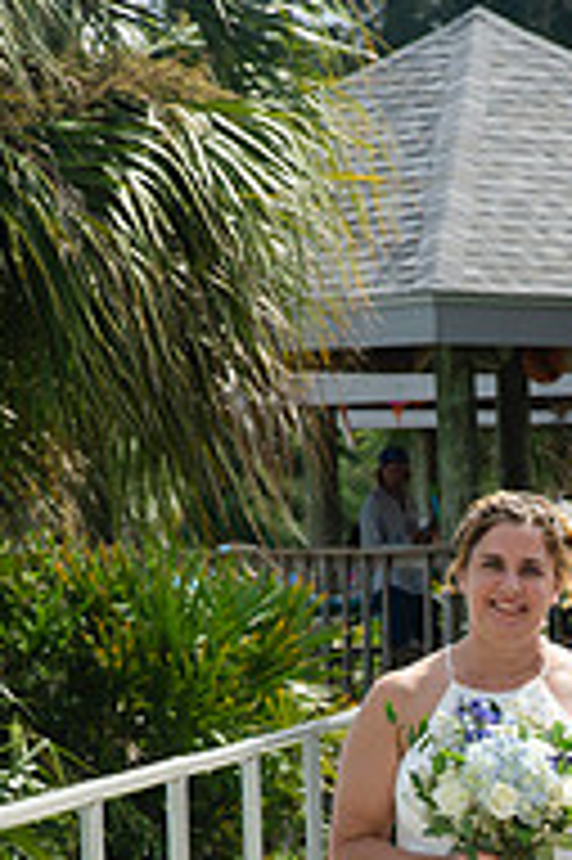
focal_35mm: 282
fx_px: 6733
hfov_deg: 4.8
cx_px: 662
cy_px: 932
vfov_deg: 7.3
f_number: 9
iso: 100
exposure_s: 1/250
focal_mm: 80
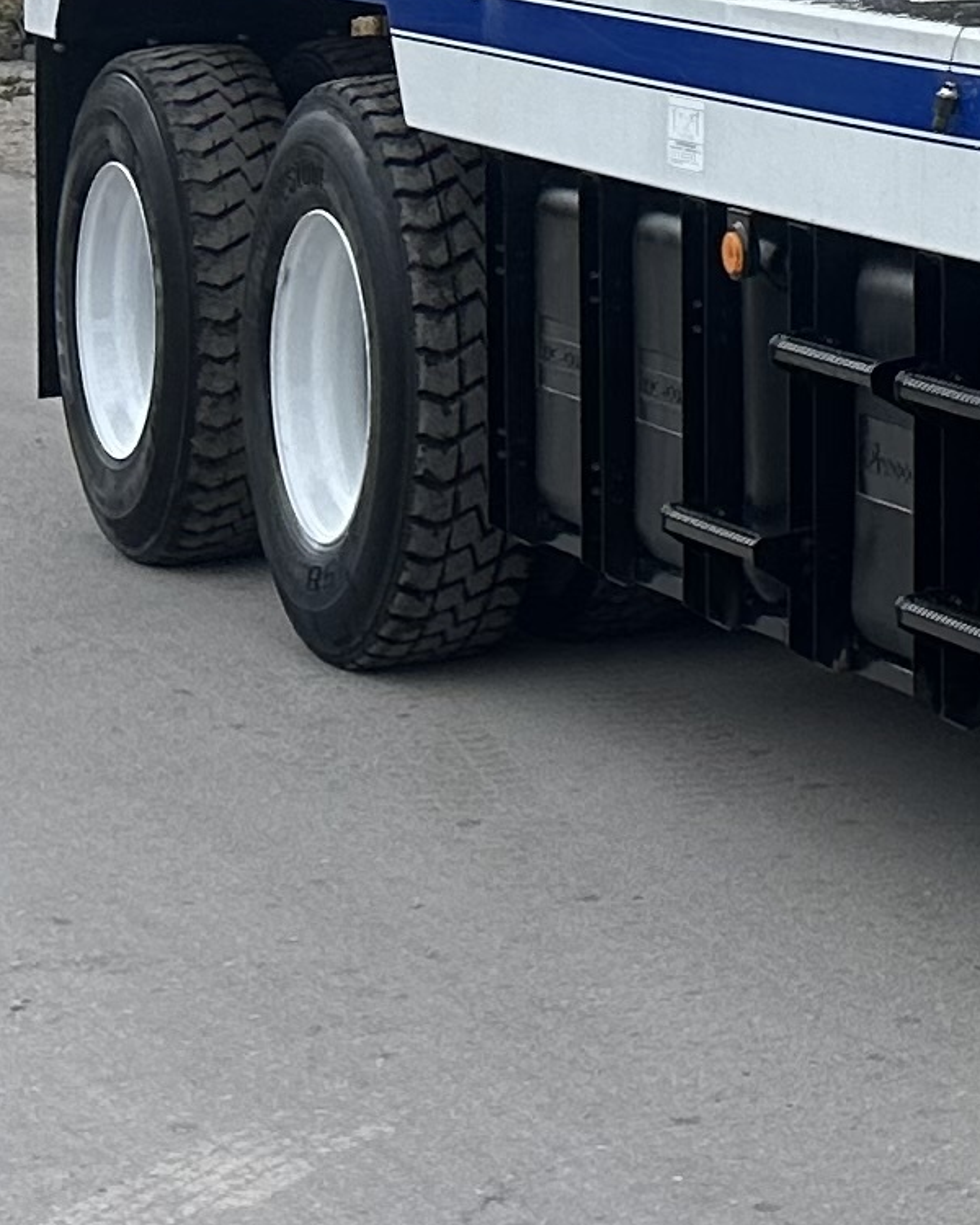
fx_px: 4568
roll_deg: -0.2
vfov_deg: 14.6
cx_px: 2780
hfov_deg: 9.8
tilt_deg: +1.4
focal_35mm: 126
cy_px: -371
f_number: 1.78
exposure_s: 1/3717
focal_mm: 6.86
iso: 80
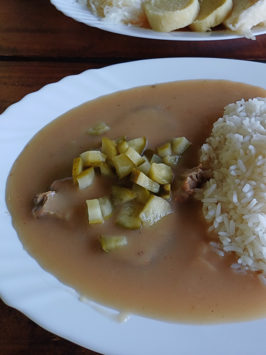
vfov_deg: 54.0
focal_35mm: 34
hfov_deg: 40.6
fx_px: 348
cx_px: 201
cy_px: 174
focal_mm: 4.65
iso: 64
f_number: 1.8
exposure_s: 1/50
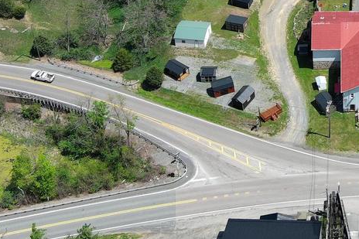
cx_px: 368
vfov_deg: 14.6
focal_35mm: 90
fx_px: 897
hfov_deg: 21.7
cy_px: -56
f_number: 2.8
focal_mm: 10.57
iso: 101
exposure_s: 1/1185
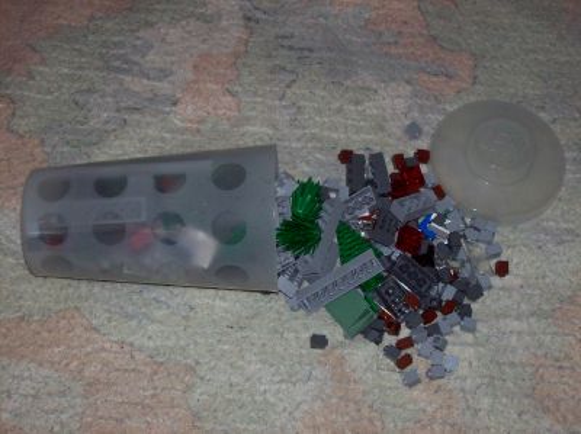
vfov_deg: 26.0
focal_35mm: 56
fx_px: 939
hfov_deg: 34.4
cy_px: 217
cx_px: 290
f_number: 3.4
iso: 140
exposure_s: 1/83.6
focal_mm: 9.4
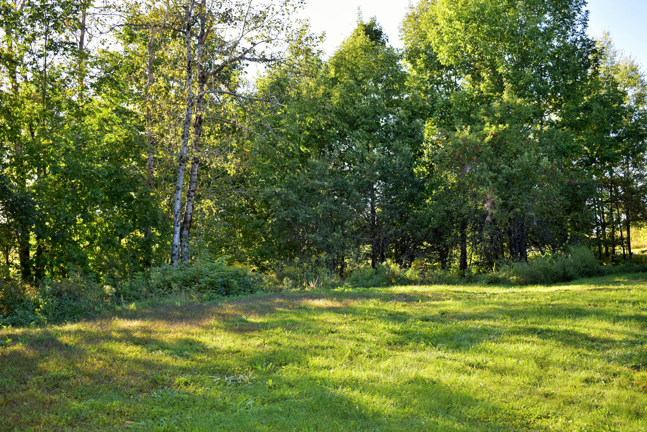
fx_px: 701
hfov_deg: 49.6
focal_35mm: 39
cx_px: 324
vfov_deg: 34.2
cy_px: 216
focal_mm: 26
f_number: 4
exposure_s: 1/125
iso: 100
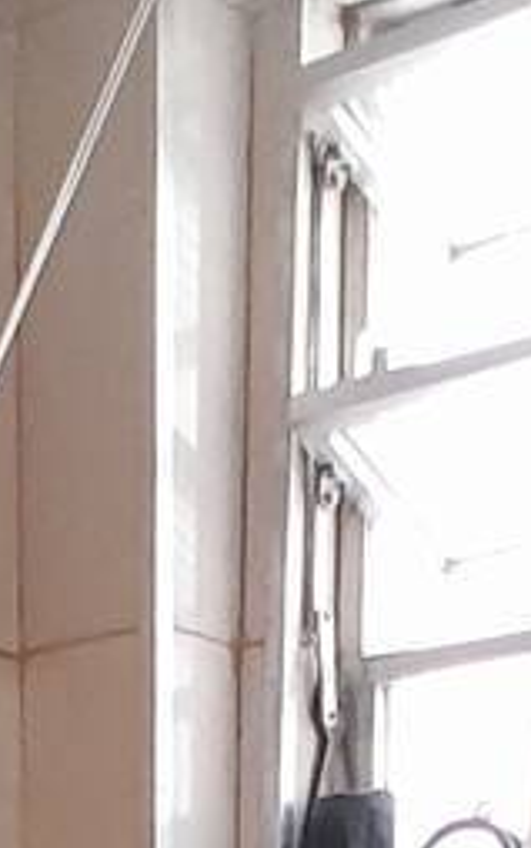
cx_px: 67
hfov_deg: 12.8
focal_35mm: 102
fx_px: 2359
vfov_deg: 16.0
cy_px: 1693
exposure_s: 1/24
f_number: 2.2
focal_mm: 1.46
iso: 160
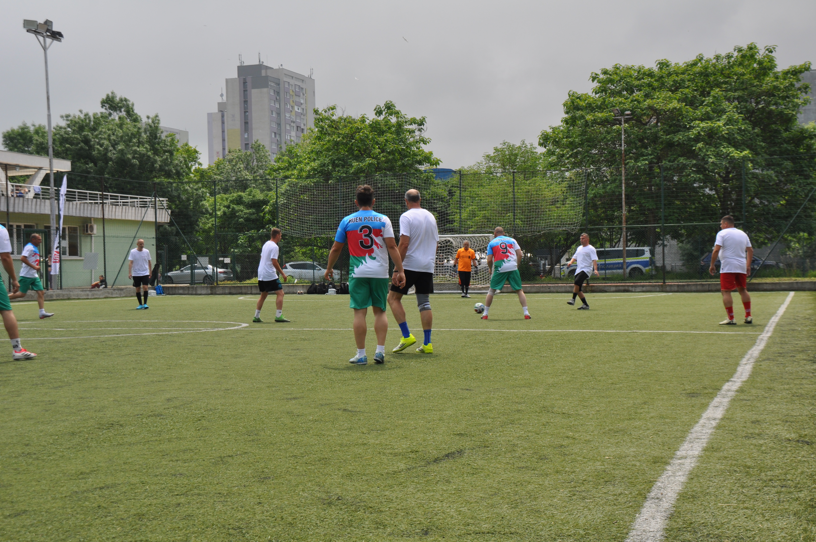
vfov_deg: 25.7
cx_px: 408
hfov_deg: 37.9
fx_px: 1189
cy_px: 271
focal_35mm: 52
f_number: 9
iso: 200
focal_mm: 35
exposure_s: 1/320
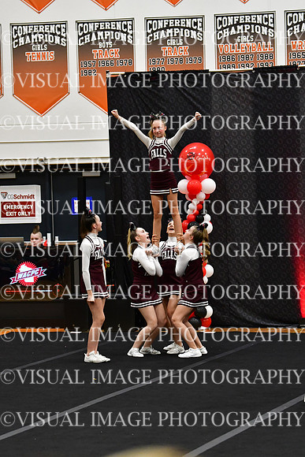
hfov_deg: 9.0
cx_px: 152
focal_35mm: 153
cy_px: 228
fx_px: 1943
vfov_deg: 13.4
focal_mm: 102
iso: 4000
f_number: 3.5
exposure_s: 1/500
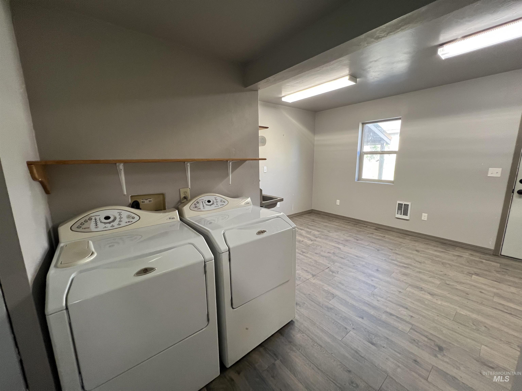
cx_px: 261
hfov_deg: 106.2
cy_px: 196
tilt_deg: -10.8
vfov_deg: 89.9
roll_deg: +0.4
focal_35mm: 13
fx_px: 196
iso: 250
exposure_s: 1/120
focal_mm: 1.57
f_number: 1.8
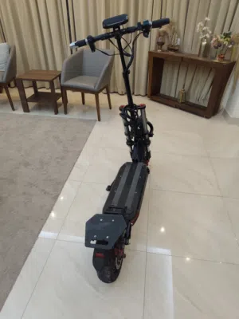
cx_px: 120
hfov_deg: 58.9
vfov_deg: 73.9
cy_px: 160
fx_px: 212
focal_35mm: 23
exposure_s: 1/73.8
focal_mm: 6.04
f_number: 1.7
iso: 640
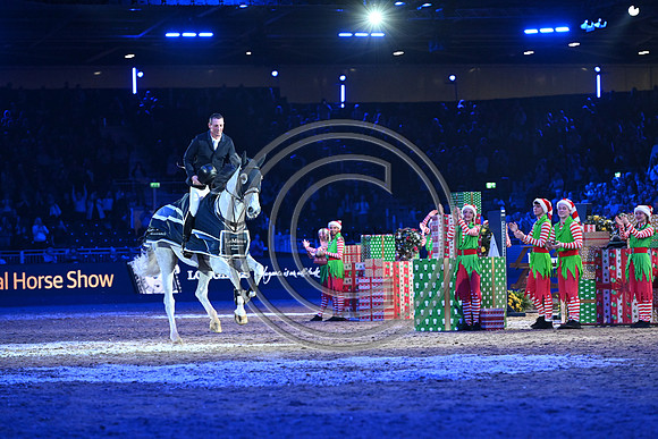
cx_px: 329
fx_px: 2468
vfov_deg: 10.2
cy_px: 220
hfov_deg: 15.2
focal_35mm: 135
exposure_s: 1/500
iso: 6400
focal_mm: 135
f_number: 4.5
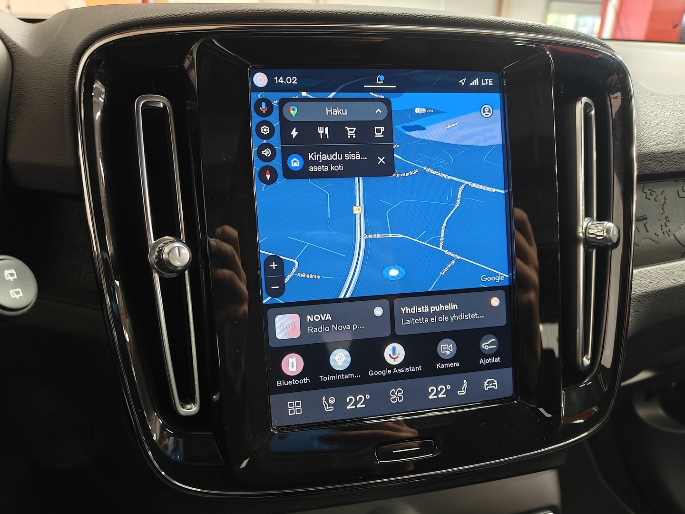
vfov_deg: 56.8
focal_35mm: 24
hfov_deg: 71.6
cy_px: 257
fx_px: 475
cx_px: 342
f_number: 1.8
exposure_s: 1/33
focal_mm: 5.59
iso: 200
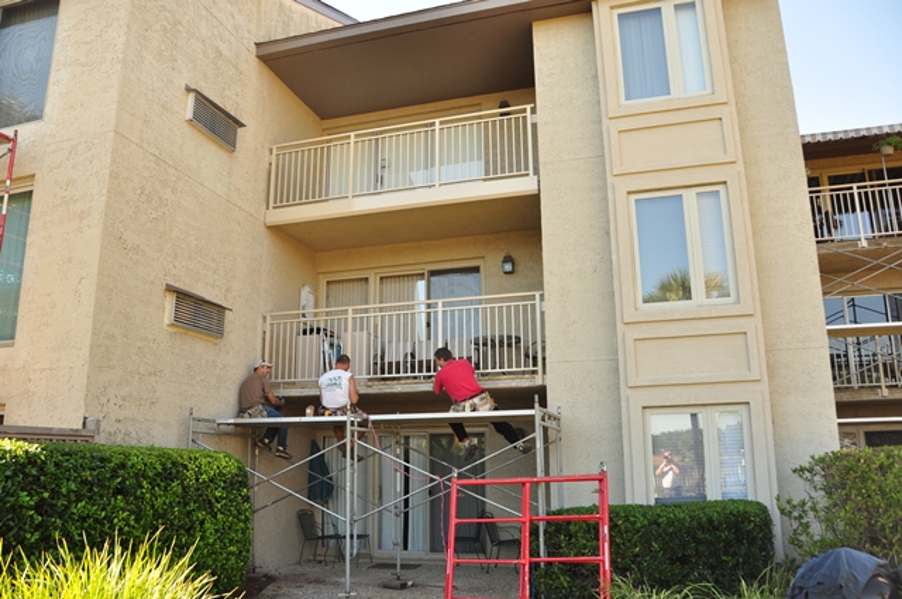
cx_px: 451
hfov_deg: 67.4
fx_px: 676
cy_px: 300
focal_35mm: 27
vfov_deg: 47.8
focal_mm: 18
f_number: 5.6
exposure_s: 1/200
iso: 200
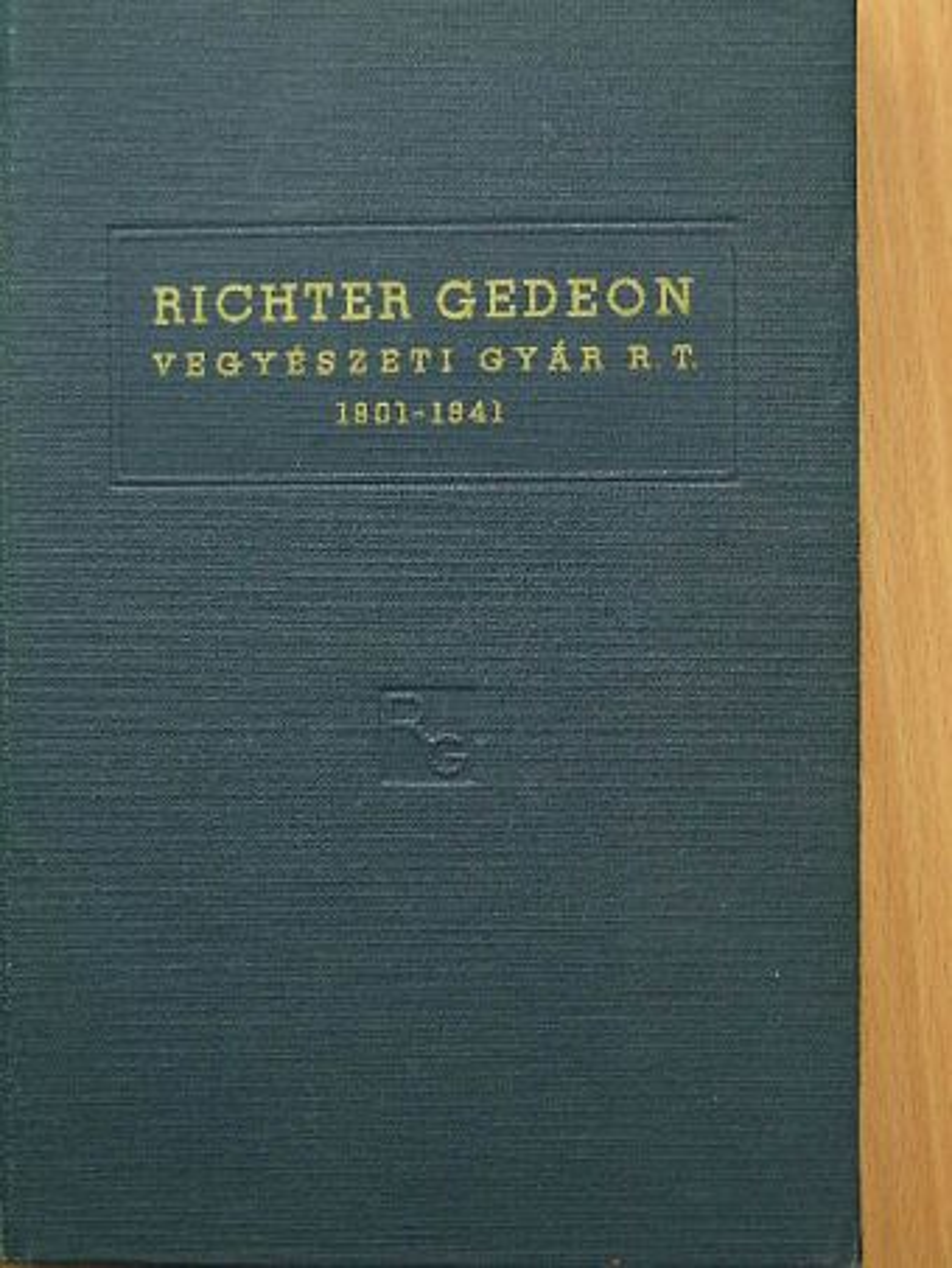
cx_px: 476
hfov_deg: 18.7
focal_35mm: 79
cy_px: 634
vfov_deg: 24.7
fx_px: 2895
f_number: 3.5
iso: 50
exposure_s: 1/10.6
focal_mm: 13.2
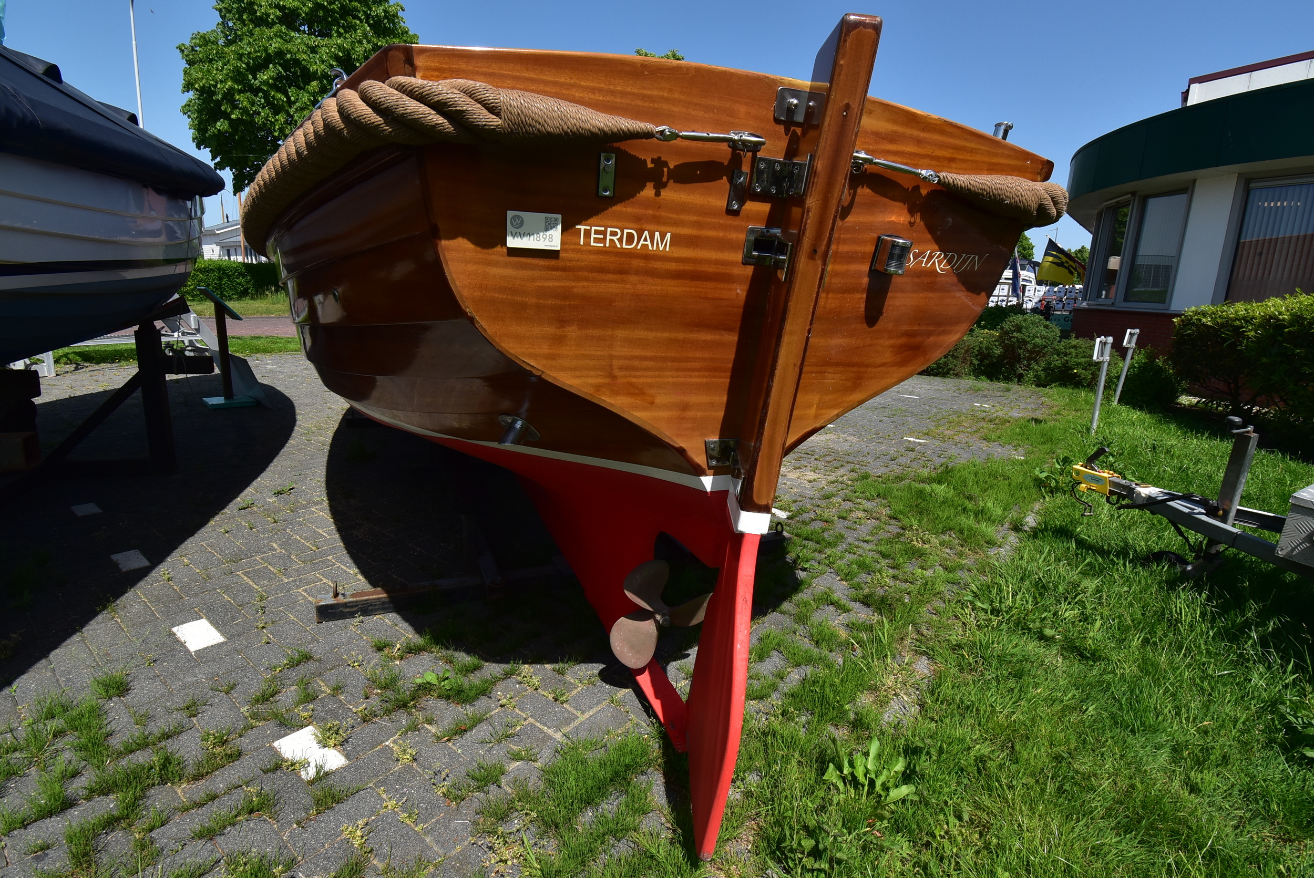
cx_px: 657
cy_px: 439
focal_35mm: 17
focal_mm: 11.5
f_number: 11
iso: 400
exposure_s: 1/500
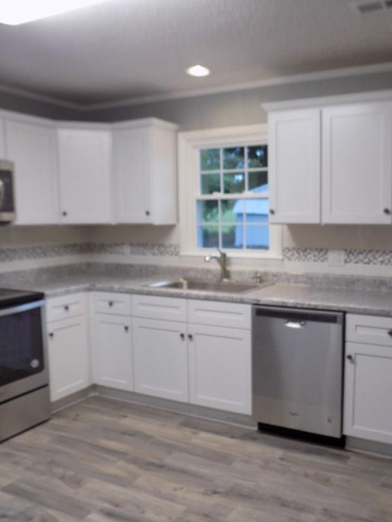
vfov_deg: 58.4
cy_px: 263
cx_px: 257
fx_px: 468
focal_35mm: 31
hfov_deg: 44.9
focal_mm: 4
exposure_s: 1/30
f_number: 3.1
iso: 140
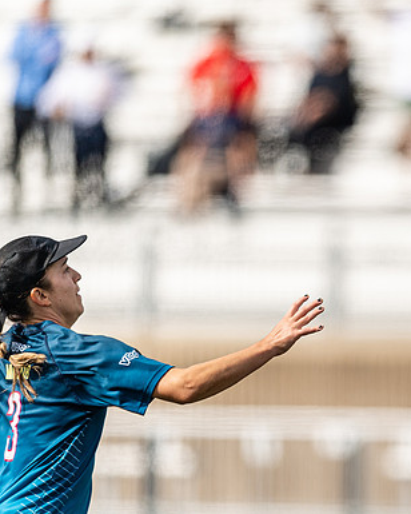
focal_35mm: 808
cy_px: 367
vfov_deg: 2.4
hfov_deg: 1.9
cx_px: 533
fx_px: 12286
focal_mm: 400
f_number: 2.8
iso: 100
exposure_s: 1/3200
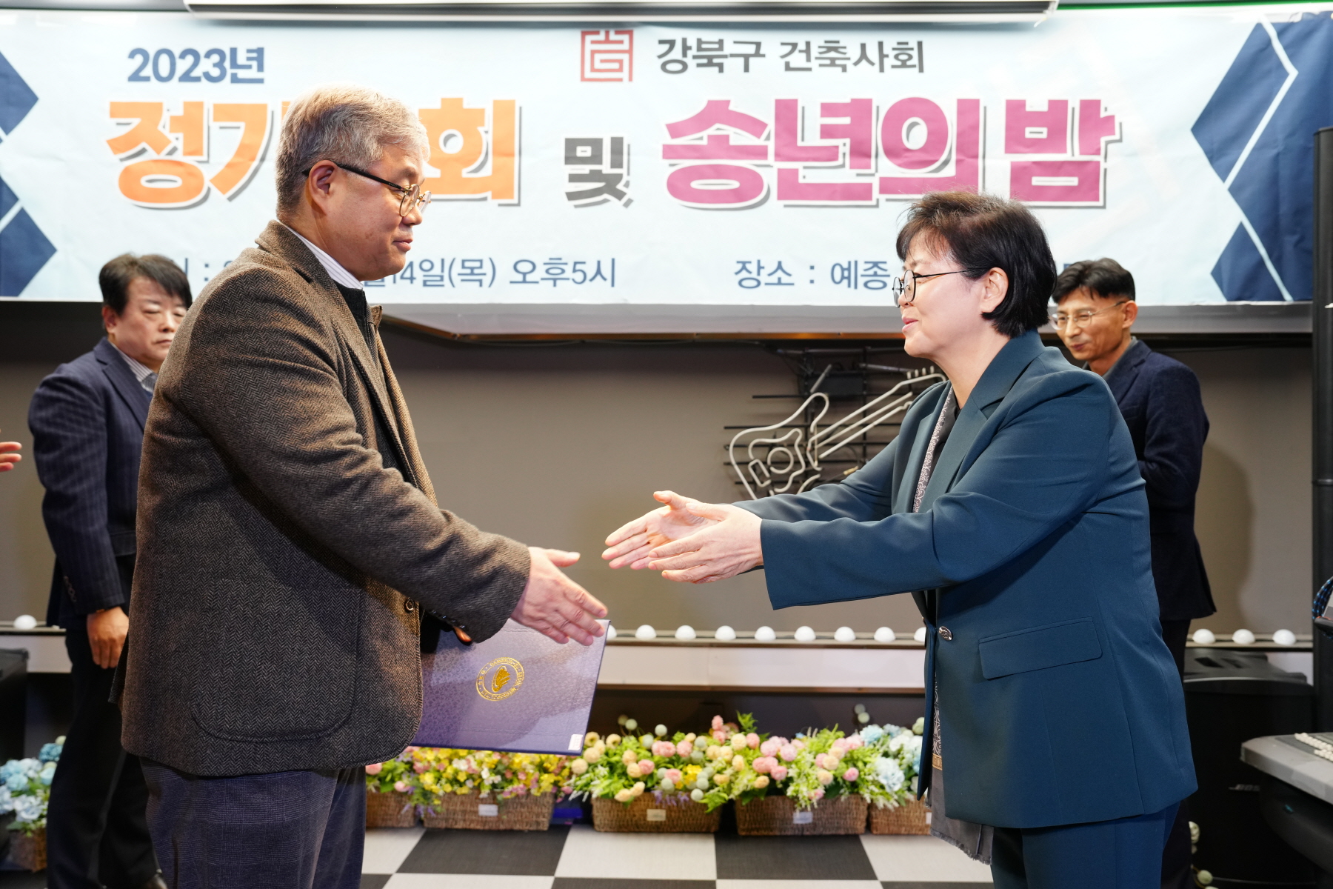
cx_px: 666
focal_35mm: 30
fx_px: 1111
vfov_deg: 43.6
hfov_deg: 61.9
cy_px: 444
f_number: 4.5
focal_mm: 30
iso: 1000
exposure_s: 1/160
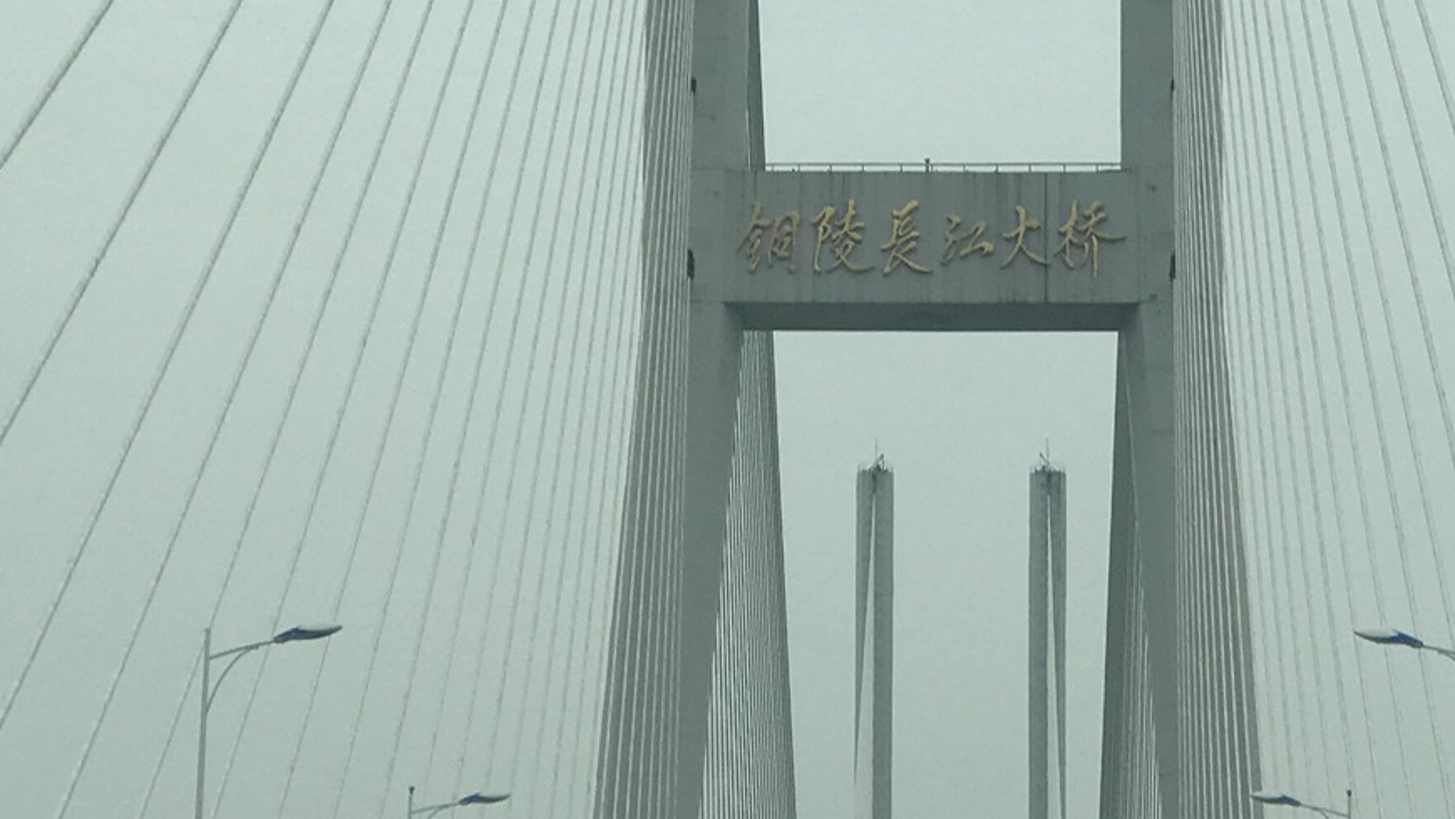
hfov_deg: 15.0
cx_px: 959
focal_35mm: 143
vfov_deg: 8.5
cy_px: 298
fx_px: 5518
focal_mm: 6.6
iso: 20
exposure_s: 1/394
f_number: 2.8
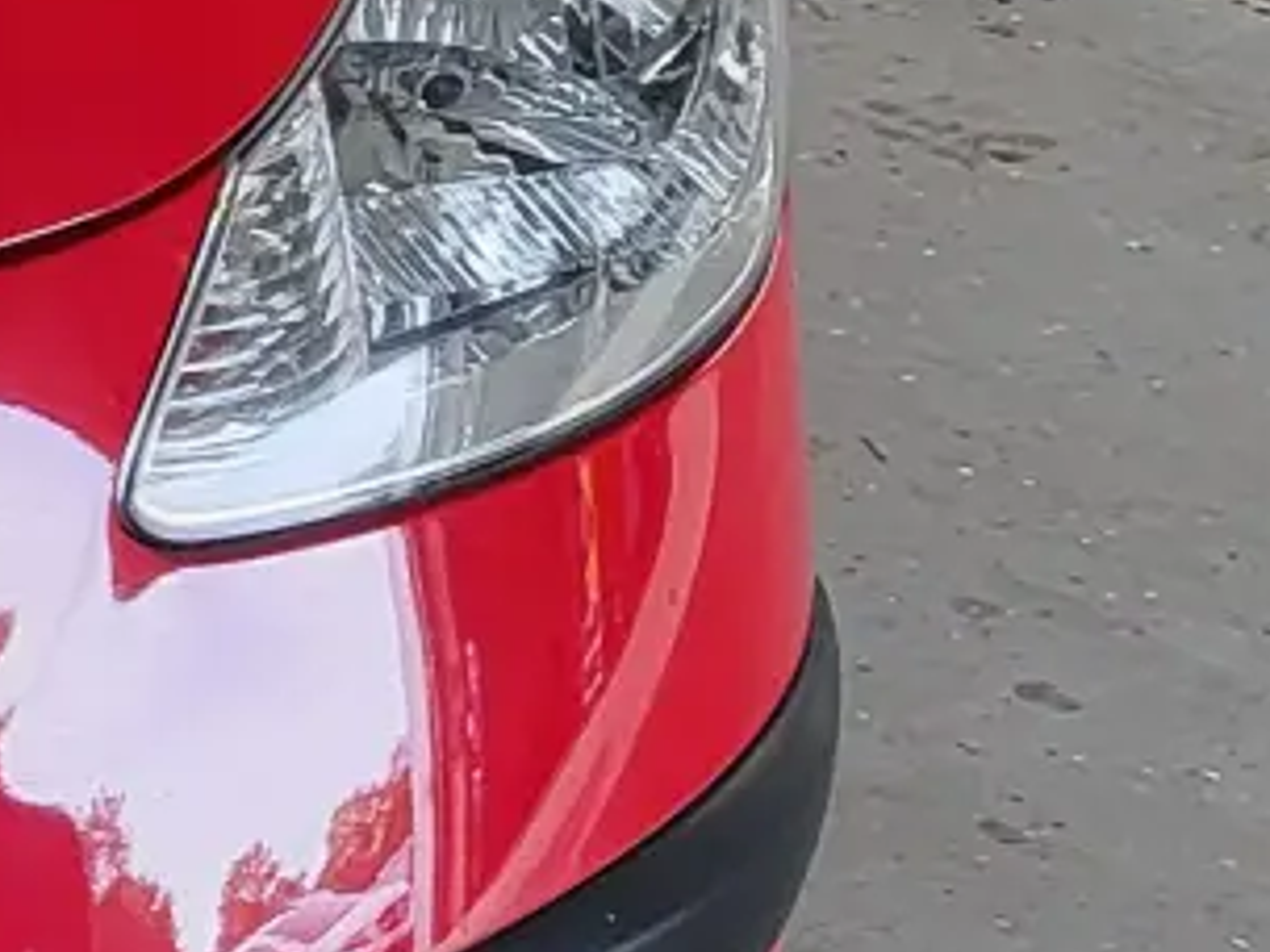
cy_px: -530
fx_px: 6017
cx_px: -1734
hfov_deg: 10.5
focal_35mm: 164
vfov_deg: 8.8
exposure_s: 1/100
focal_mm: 5.4
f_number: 1.8
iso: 100
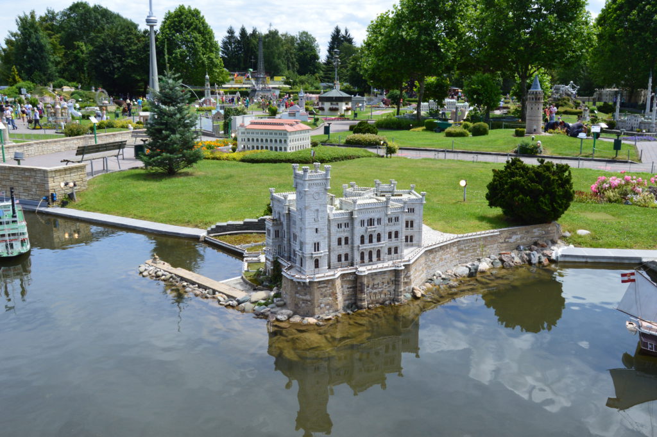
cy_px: 218
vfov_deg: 39.9
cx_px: 328
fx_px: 602
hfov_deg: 57.3
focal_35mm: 33
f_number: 11
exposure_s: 1/400
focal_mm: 22
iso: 400
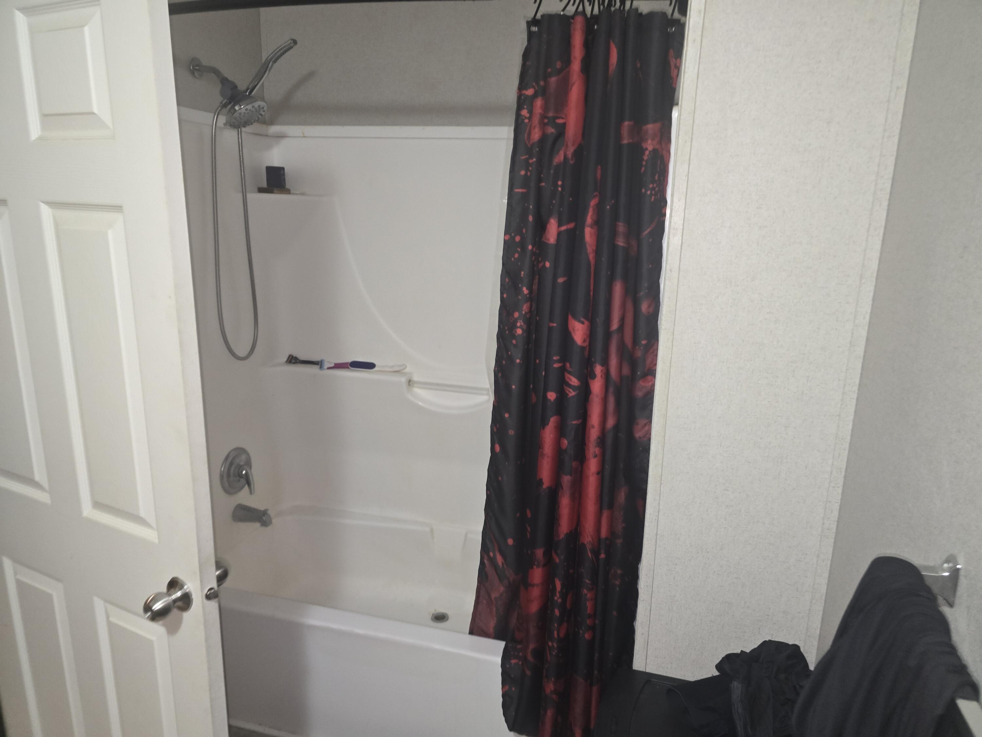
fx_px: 652
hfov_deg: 73.9
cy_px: 368
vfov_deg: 58.9
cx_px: 491
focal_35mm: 23
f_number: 1.7
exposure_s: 1/12
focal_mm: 6.3
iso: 400
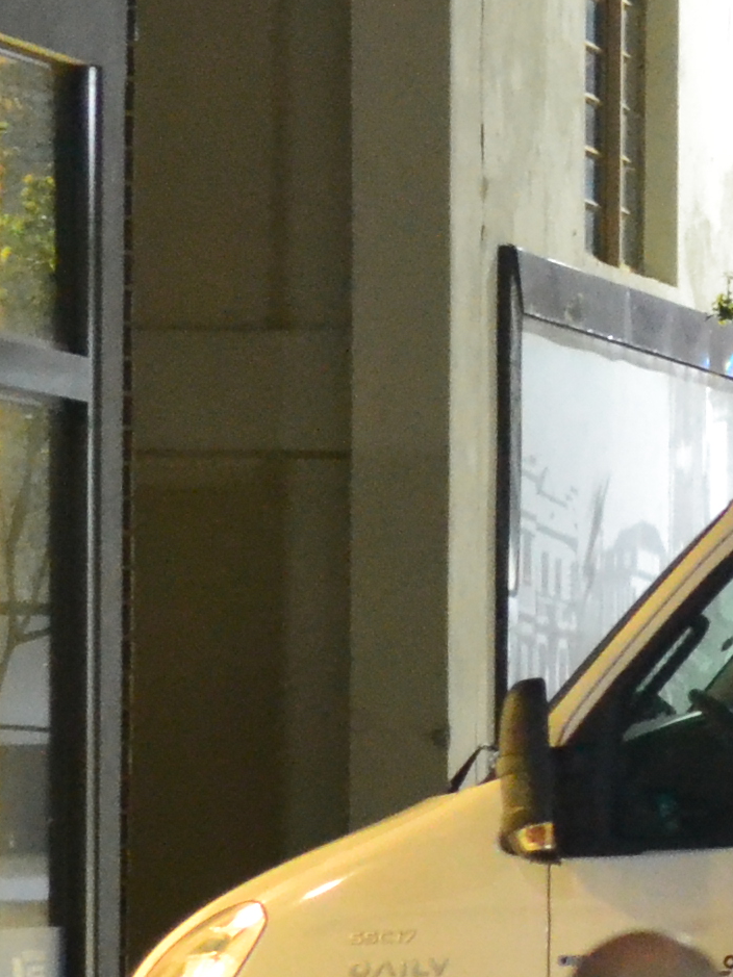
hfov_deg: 4.1
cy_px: 577
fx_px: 9997
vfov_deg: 5.6
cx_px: 1951
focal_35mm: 354
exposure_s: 1/80
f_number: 2.5
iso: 3200
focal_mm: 50
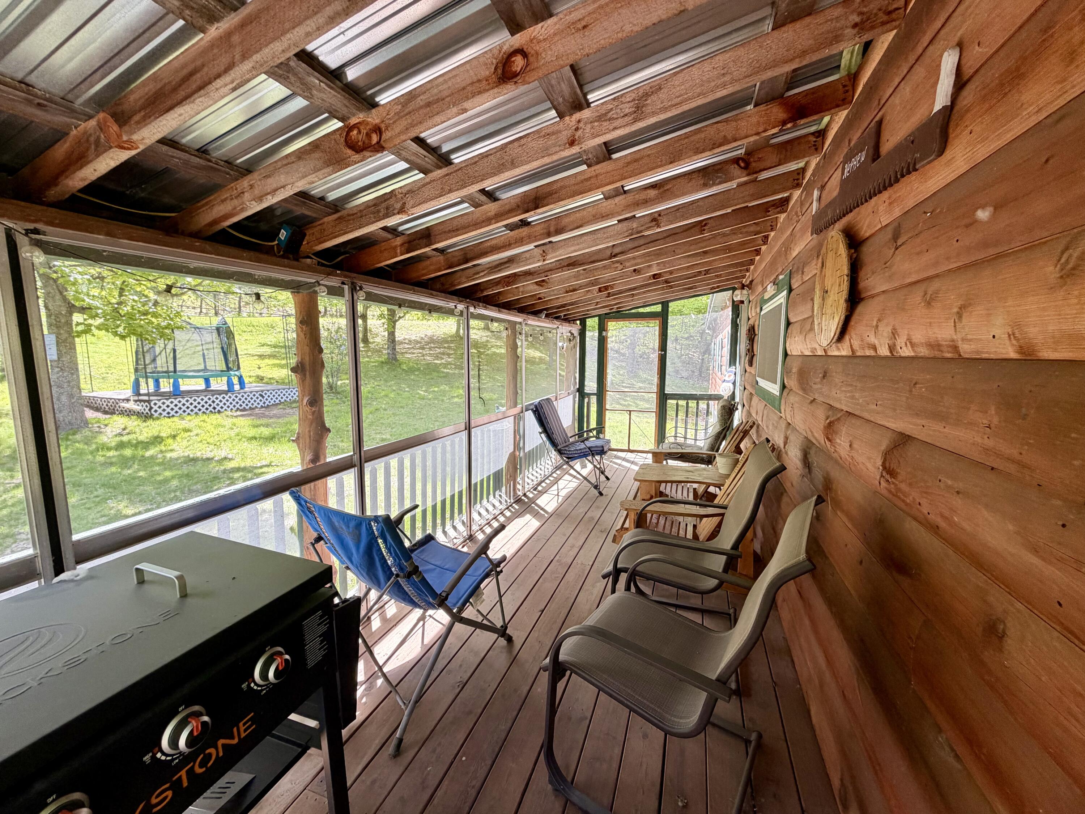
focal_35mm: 14
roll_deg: +0.0
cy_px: 407
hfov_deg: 102.1
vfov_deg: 85.7
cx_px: 542
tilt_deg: -6.8
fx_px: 439
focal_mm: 2.22
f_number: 2.2
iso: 125
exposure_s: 1/121
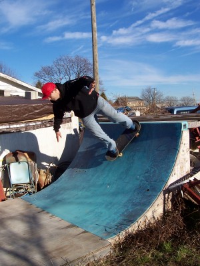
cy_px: 133
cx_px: 100
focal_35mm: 37
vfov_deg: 50.1
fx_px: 285
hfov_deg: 38.7
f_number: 5.6
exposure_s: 1/750
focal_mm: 5.6
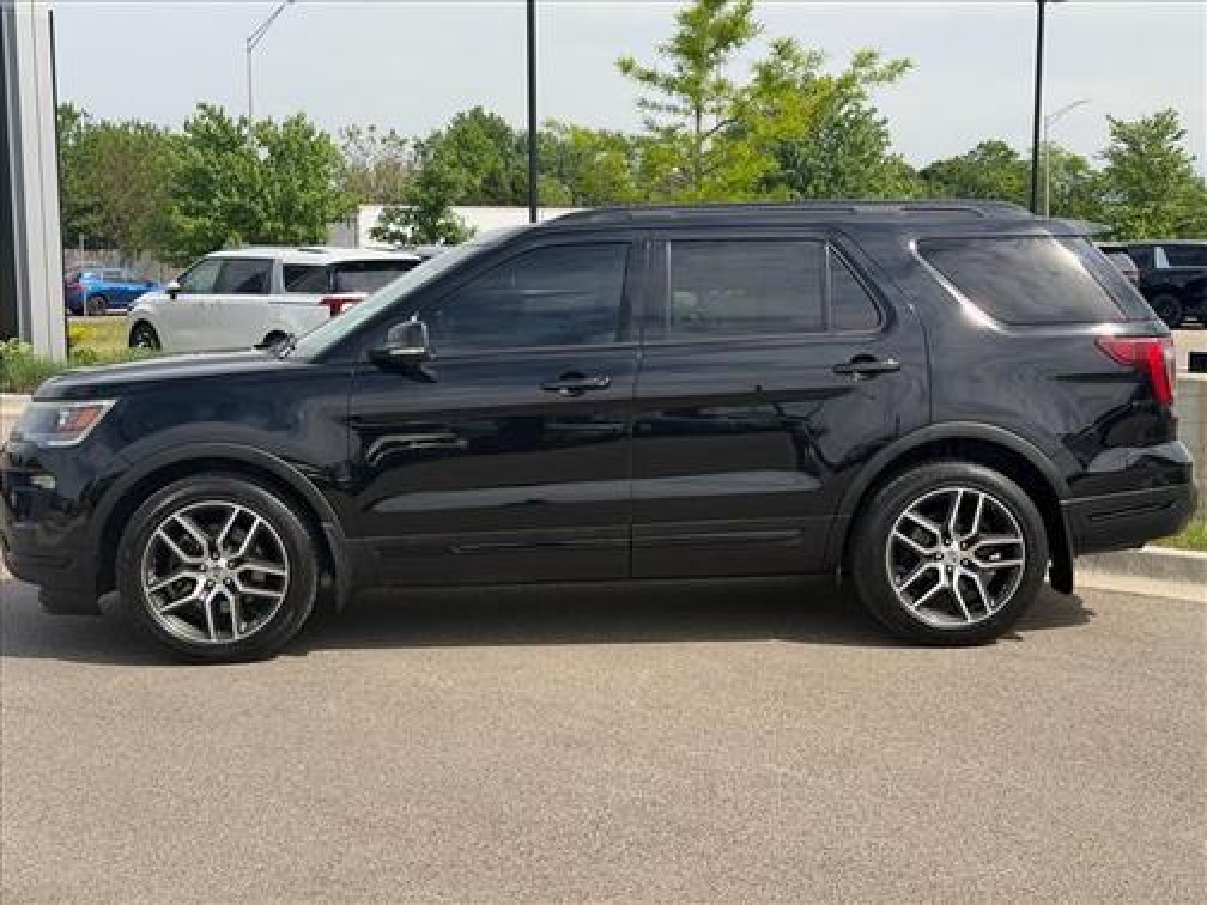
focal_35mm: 48
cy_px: 452
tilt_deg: -7.0
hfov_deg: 39.7
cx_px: 604
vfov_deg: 30.3
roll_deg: +0.3
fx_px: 1674
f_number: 1.78
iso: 80
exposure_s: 1/3704
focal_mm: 6.76
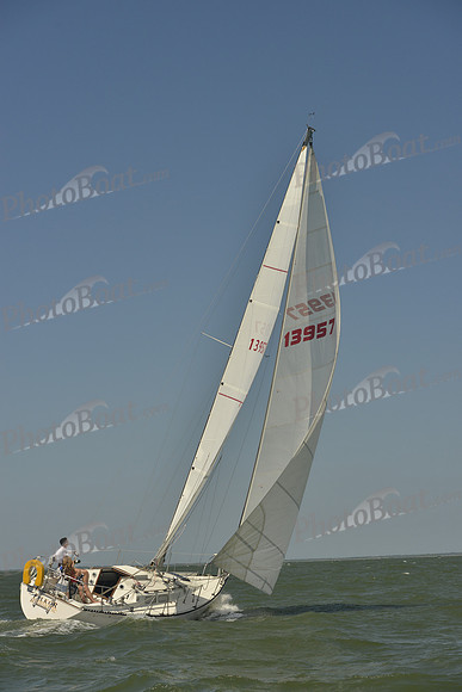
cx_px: 231
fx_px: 1347
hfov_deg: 19.5
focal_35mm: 70
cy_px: 346
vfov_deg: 28.8
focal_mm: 70
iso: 280
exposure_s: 1/1000
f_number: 8
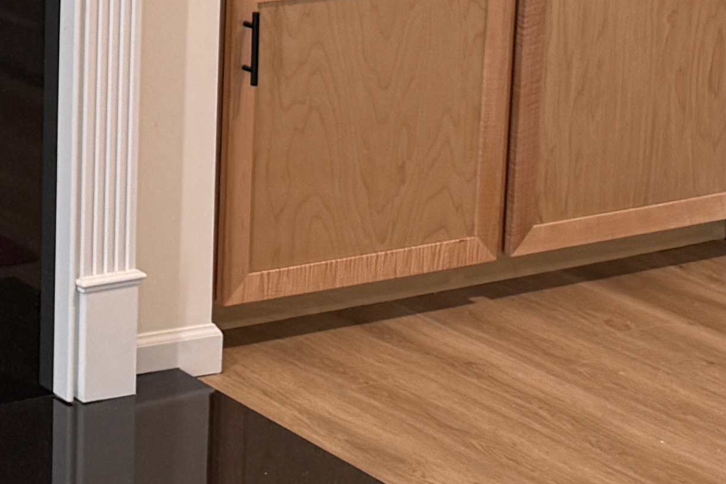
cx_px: -501
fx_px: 2359
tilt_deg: -8.1
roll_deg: +0.1
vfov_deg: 11.3
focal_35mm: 117
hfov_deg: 15.5
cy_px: -233
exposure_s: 1/60
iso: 125
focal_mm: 6.76
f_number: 1.78
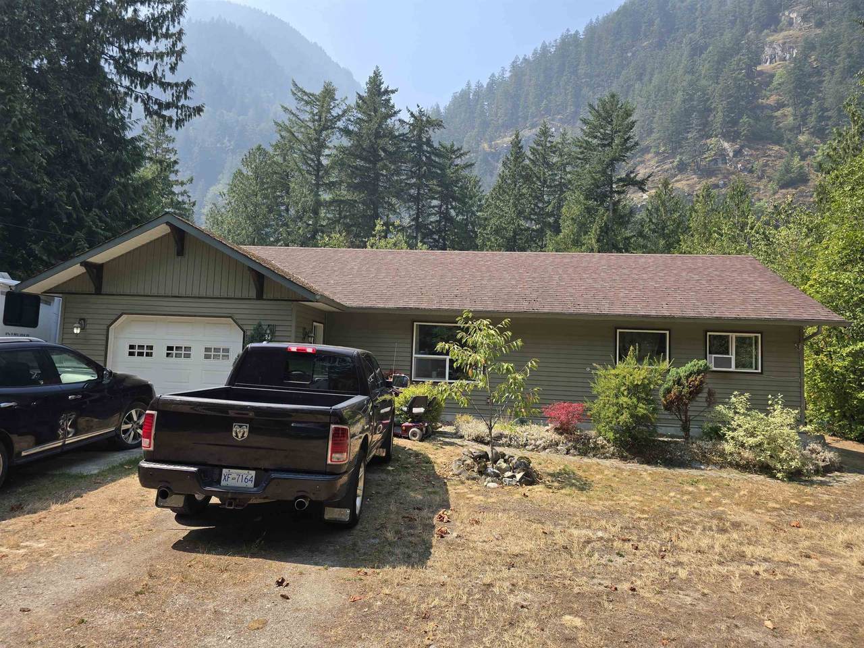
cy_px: 324
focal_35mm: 23
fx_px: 574
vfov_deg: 58.9
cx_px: 432
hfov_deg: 73.9
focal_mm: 6.3
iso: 12
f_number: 1.7
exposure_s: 1/412
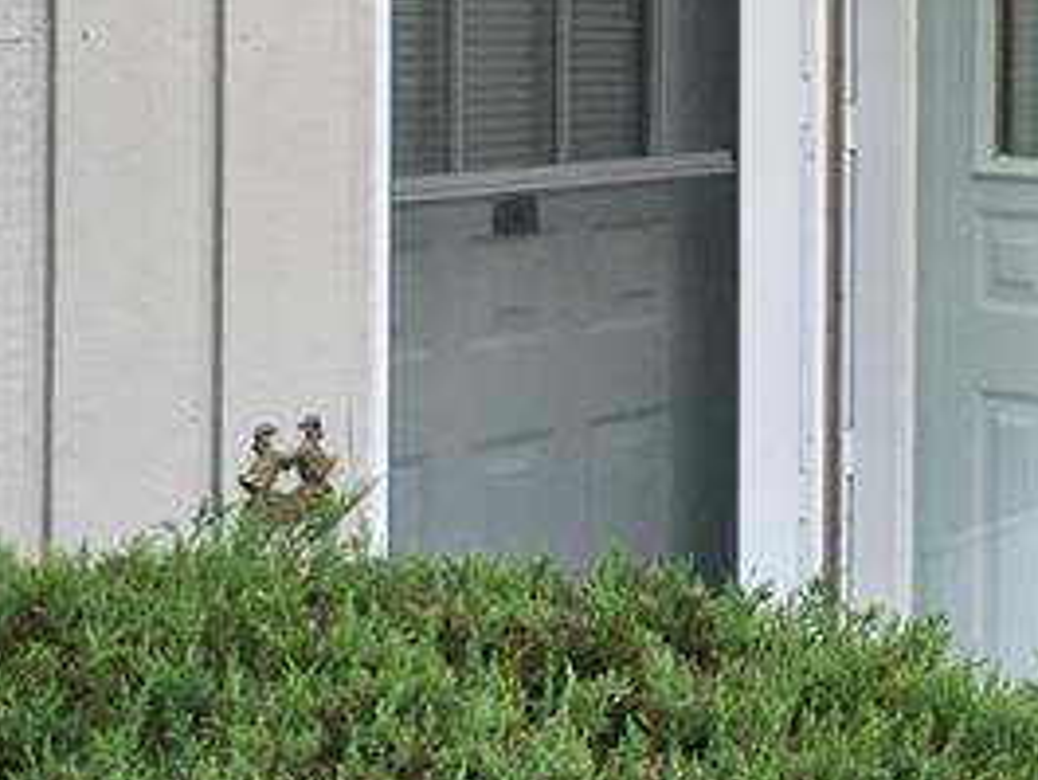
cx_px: 1238
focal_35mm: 70
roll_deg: -0.7
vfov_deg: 20.4
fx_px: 2100
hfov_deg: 25.1
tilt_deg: -0.3
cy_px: 20
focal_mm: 4.15
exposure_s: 1/30
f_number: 2.2
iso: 40
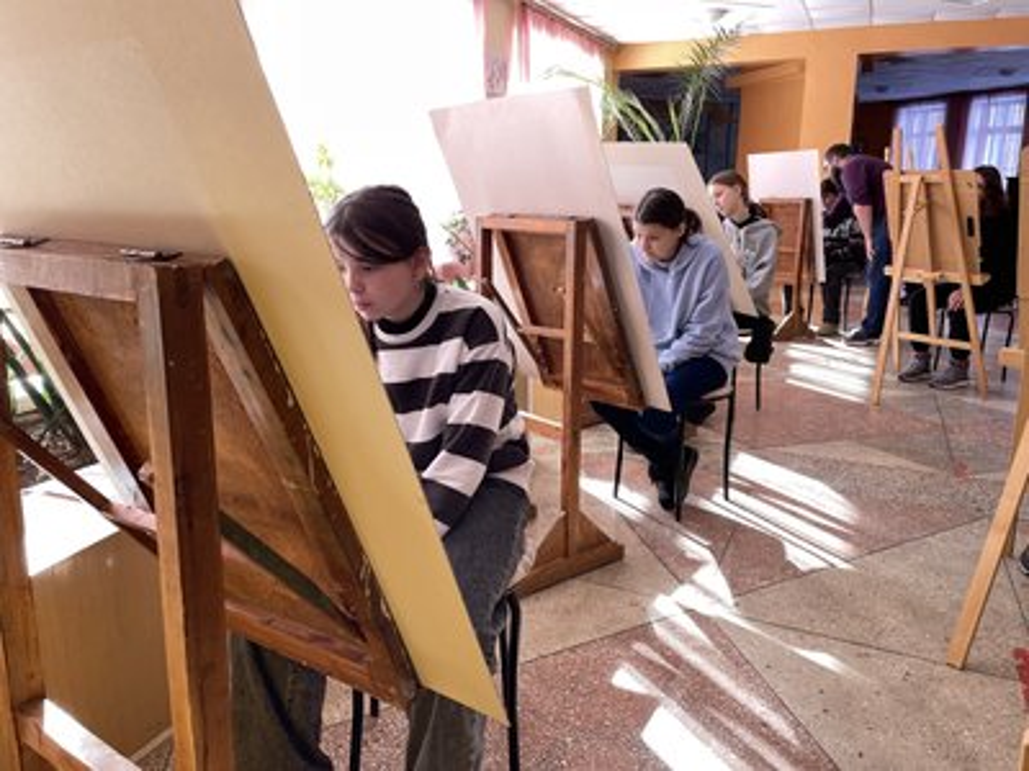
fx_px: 773
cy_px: 386
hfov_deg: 67.3
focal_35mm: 26
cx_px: 514
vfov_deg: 53.1
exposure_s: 1/121
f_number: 1.6
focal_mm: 4.2
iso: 80
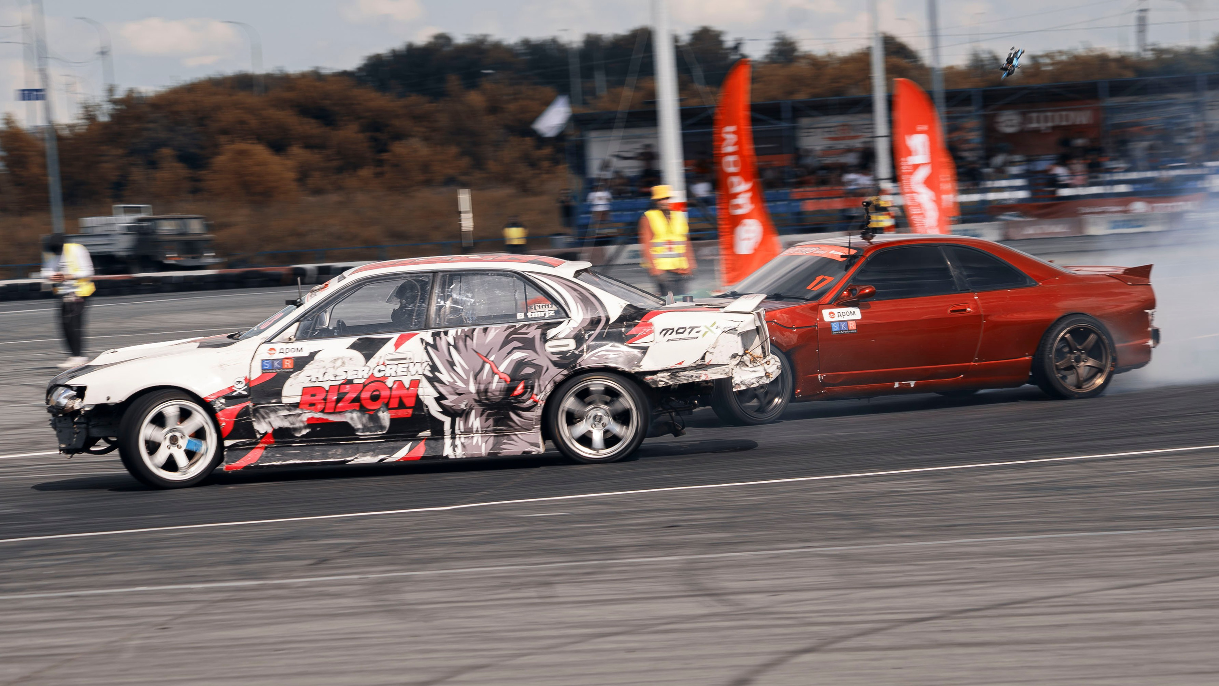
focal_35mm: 147
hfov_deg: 14.6
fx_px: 4742
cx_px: 672
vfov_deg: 8.3
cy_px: 343
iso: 100
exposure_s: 1/125
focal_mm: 85
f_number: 10
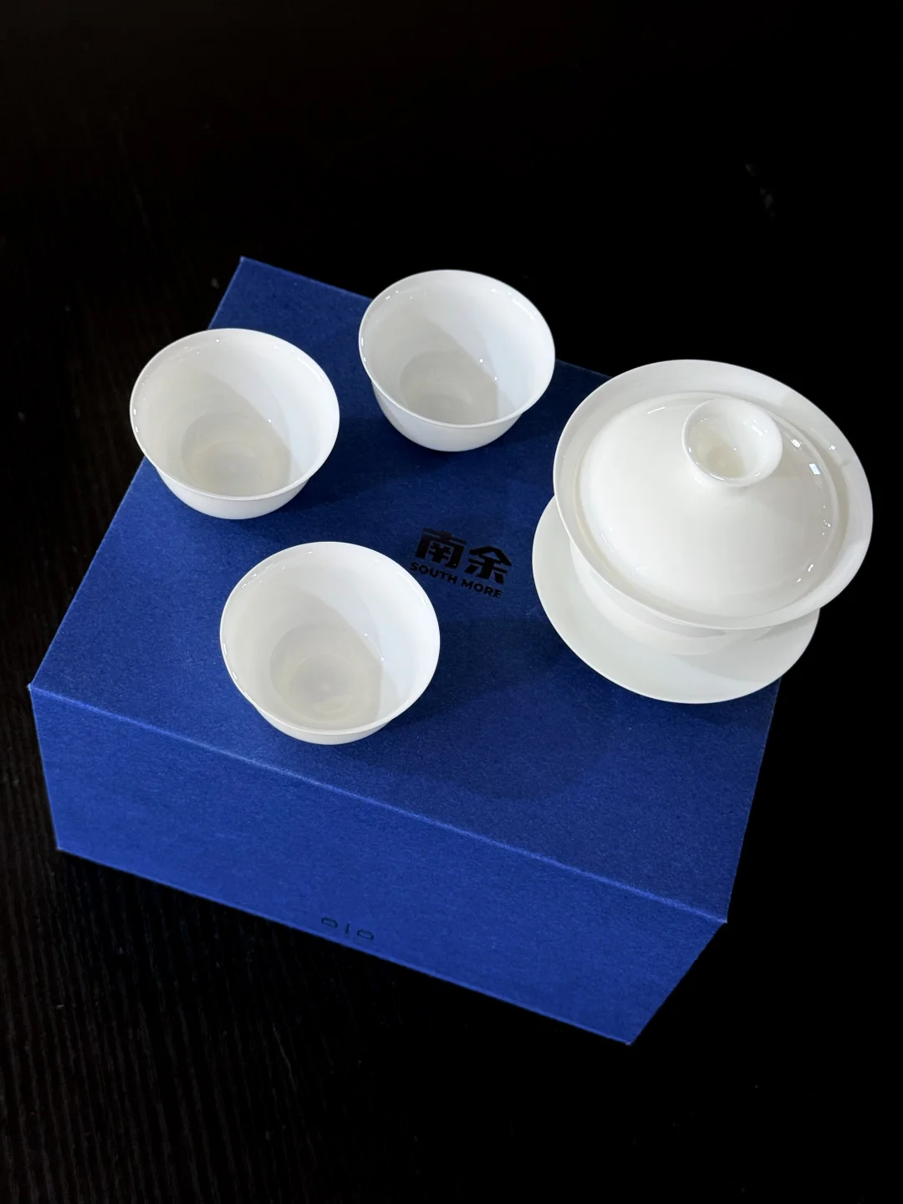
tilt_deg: -59.9
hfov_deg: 30.3
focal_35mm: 48
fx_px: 1670
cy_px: 602
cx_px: 452
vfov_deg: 39.7
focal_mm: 6.76
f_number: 1.78
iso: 160
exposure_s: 1/50
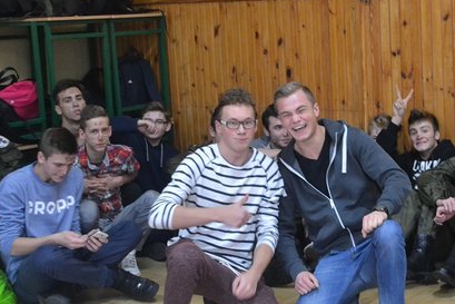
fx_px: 1024
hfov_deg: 24.9
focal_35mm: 81
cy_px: 163
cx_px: 317
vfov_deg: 16.9
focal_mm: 34
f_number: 5
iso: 3200
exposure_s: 1/30
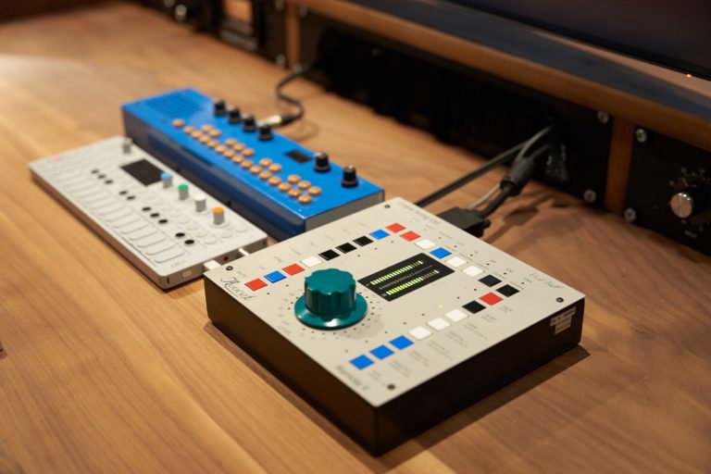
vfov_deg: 28.3
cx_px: 356
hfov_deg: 41.4
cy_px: 237
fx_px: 940
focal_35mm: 48
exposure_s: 1/320
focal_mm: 47.6
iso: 2000
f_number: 2.8
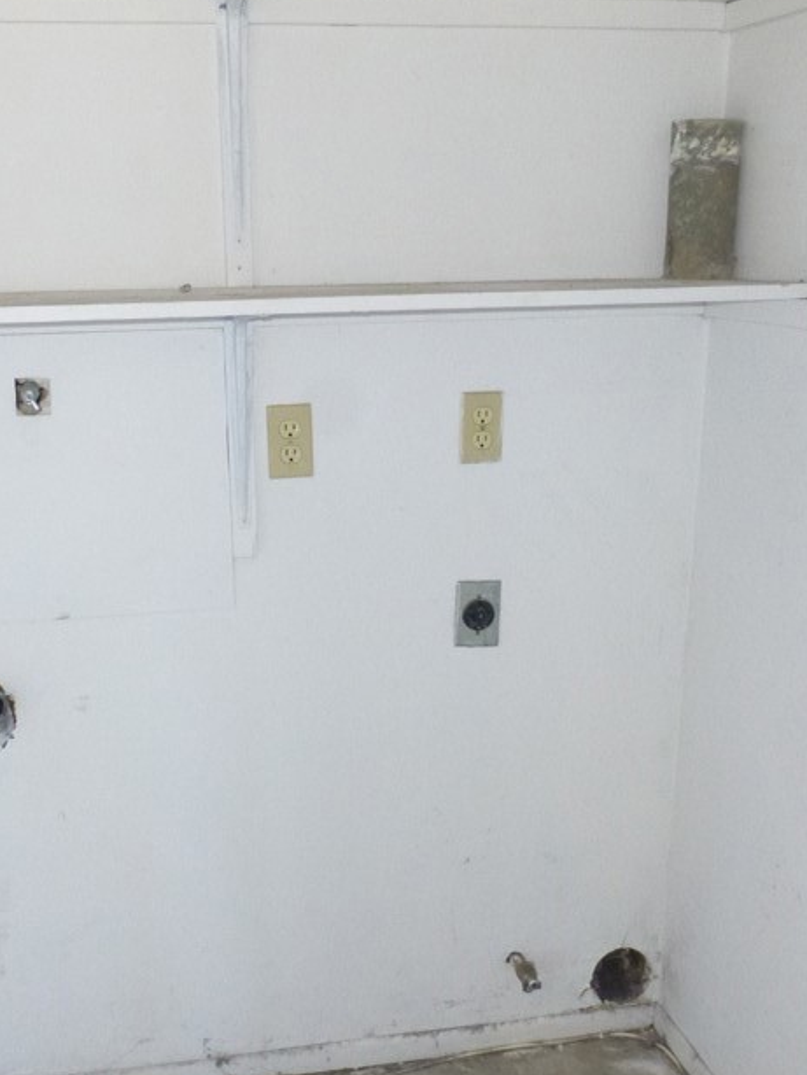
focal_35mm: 40
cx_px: 320
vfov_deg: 46.5
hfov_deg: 35.8
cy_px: 646
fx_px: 1242
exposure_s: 1/60
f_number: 3.3
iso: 500
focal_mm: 4.3
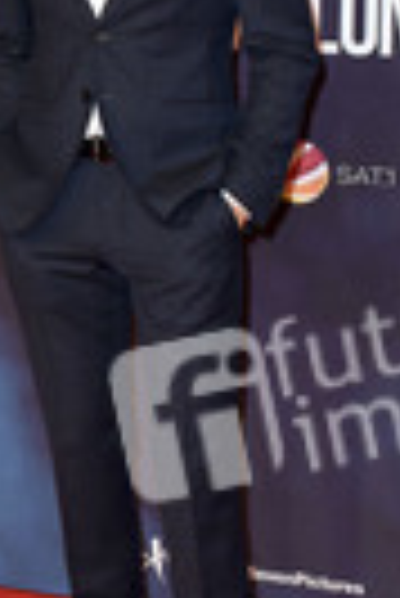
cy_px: 171
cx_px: -67
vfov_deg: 14.2
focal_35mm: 144
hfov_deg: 9.4
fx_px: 2394
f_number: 6.3
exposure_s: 1/100
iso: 320
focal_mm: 32
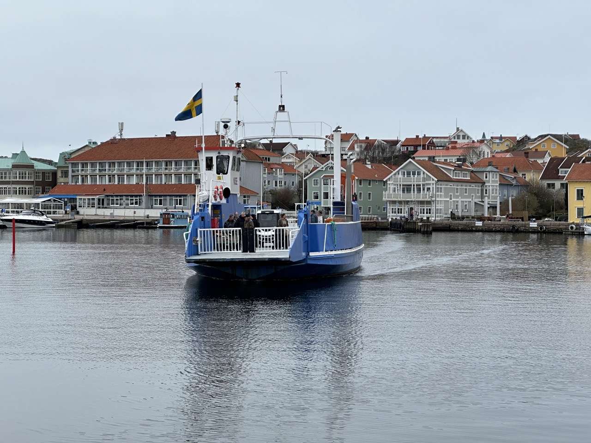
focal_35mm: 77
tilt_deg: -0.2
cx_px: 296
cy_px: 222
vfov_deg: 19.1
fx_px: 1315
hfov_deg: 25.3
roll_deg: -0.4
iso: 32
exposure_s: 1/494
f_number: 2.8
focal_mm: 9
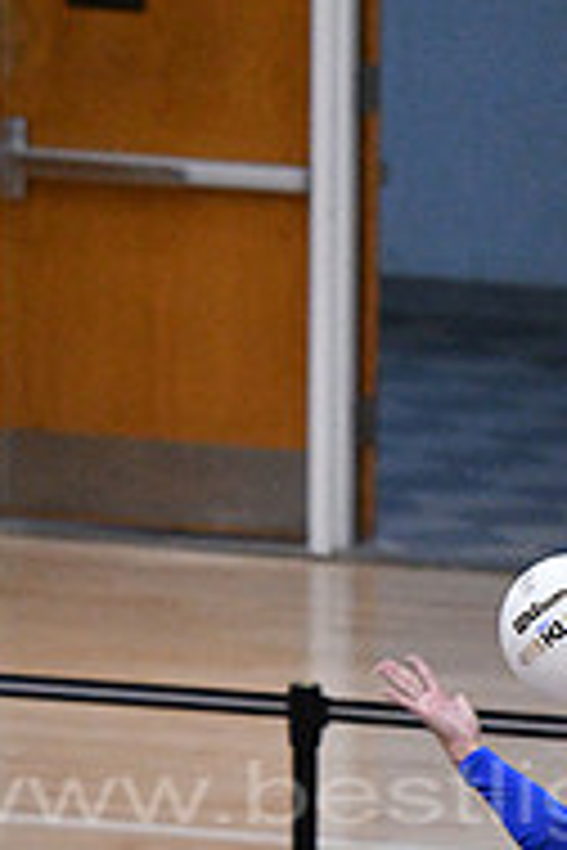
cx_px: 682
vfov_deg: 3.3
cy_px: 1300
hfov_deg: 2.2
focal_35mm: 623
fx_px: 14706
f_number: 3.2
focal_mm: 135
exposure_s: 1/1250
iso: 6400
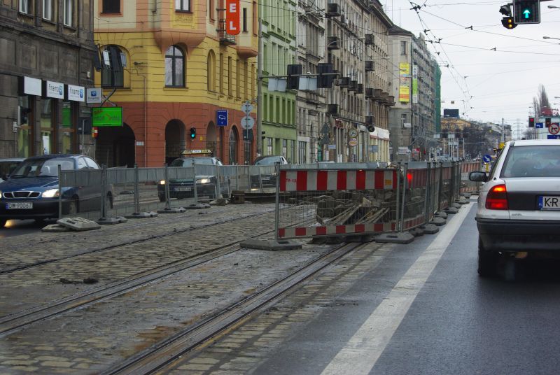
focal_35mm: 82
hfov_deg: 24.7
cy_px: 188
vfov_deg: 16.7
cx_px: 280
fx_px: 1277
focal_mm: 55
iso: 400
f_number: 5.6
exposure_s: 1/125
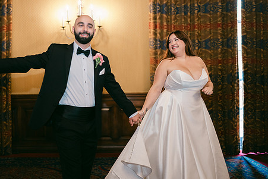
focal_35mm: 45
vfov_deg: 29.9
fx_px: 335
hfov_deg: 43.3
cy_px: 79
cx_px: 105
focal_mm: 35
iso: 640
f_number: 1.2
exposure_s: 1/125
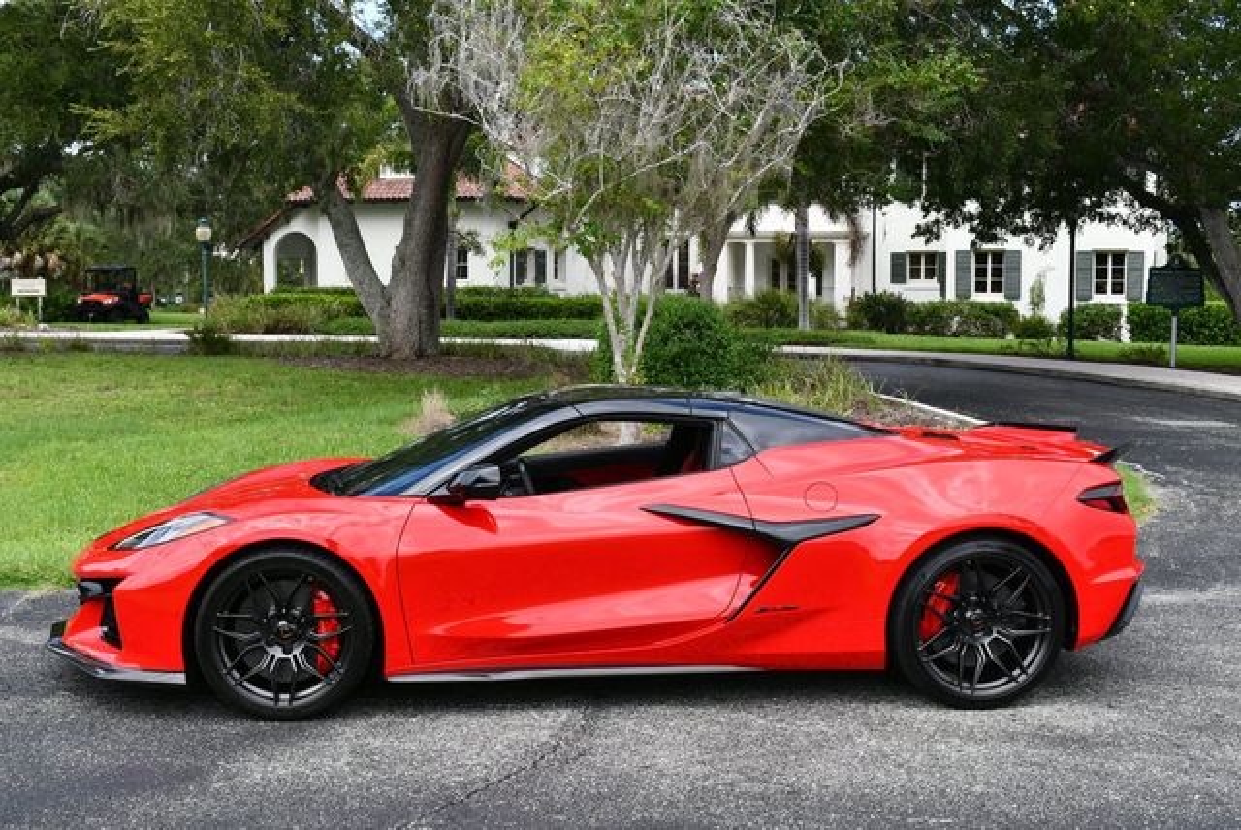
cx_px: 620
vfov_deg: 28.1
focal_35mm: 48
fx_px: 1656
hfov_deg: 41.1
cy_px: 415
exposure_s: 1/250
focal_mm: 24
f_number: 8
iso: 180
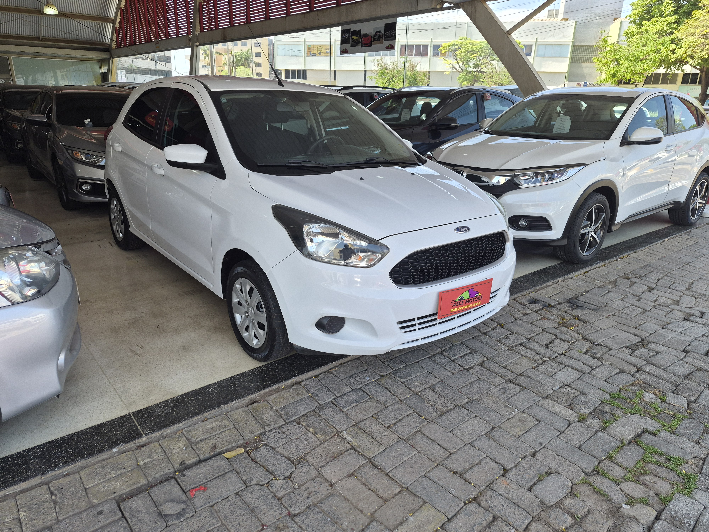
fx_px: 471
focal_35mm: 23
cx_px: 354
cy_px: 266
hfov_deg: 73.9
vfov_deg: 58.9
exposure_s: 1/932
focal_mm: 5.4
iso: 80
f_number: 1.8
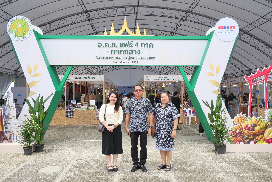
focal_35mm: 31
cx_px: 136
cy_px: 91
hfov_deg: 60.3
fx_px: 234
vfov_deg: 42.4
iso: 200
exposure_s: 1/250
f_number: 7.1
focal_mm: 15
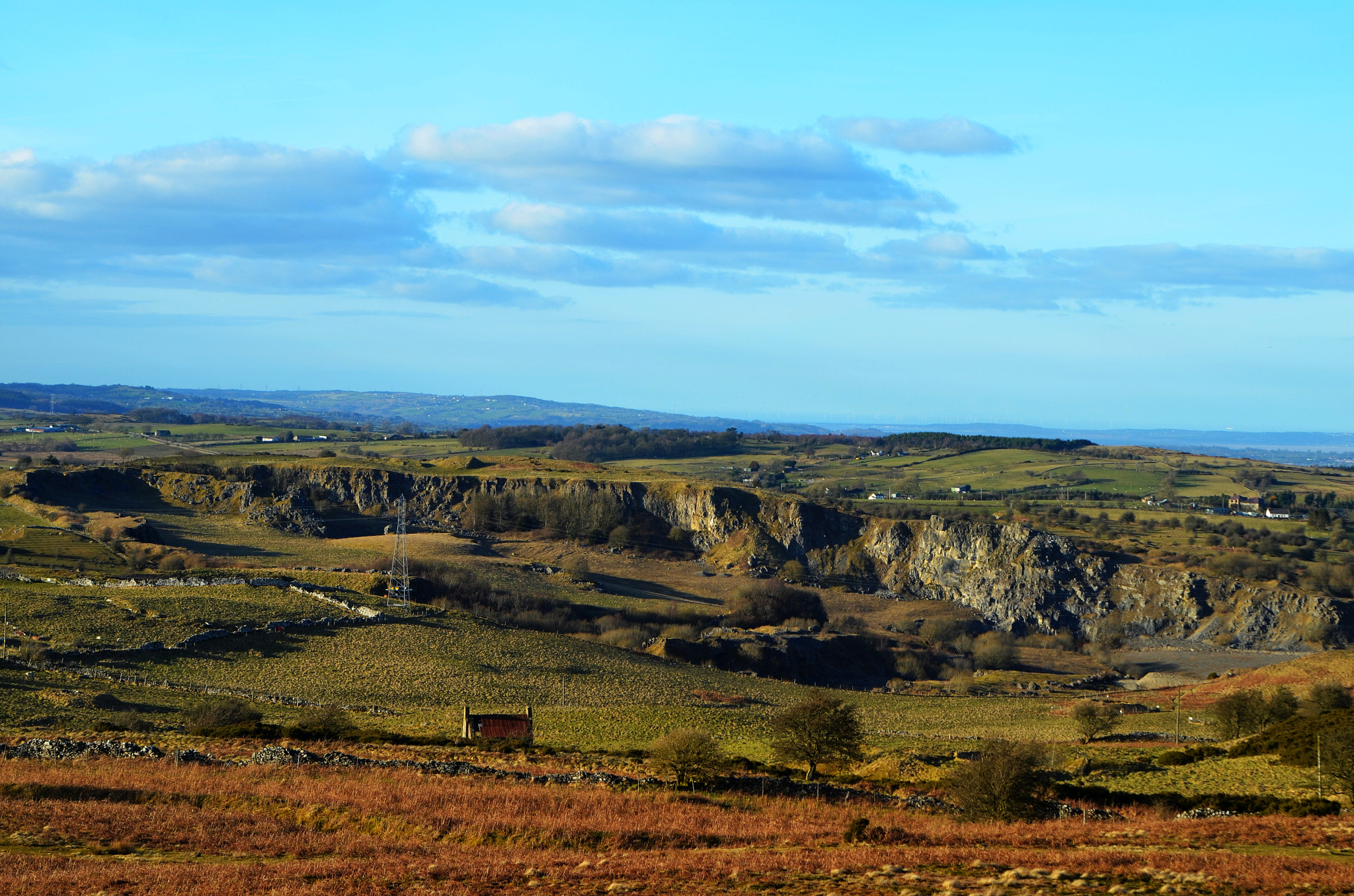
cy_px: 448
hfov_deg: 24.7
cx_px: 677
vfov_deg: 16.5
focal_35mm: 82
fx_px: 3096
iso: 180
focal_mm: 55
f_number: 8
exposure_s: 1/250
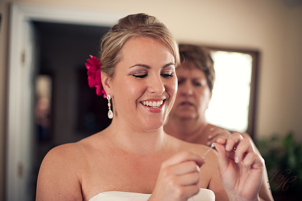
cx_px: 151
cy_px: 100
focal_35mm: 50
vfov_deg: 27.0
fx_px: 419
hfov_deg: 39.6
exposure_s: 1/250
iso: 400
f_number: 2
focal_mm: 50
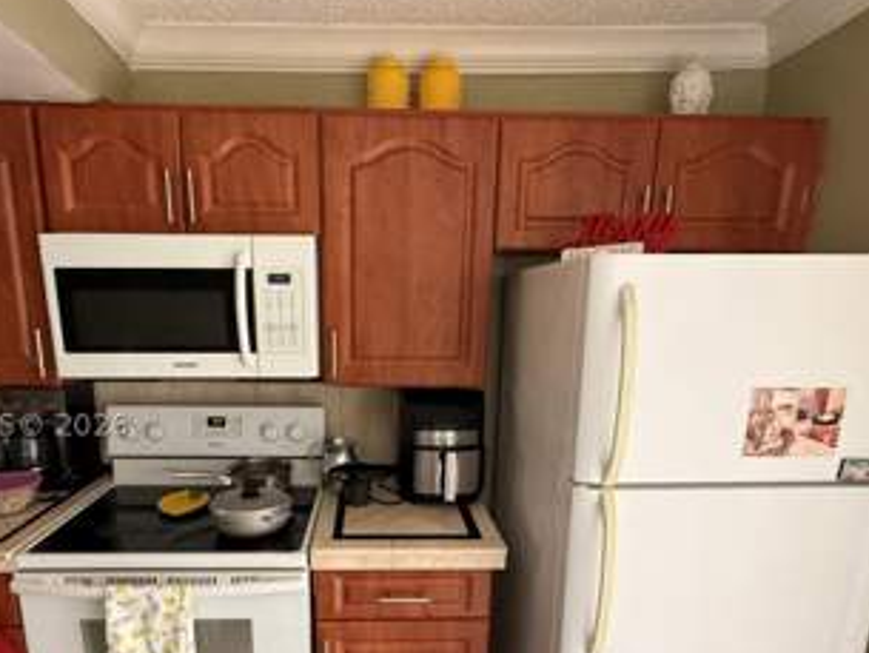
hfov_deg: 76.1
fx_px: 553
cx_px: 390
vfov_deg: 60.0
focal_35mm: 22
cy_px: 425
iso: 400
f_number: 2.2
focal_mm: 2.22
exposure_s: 1/60
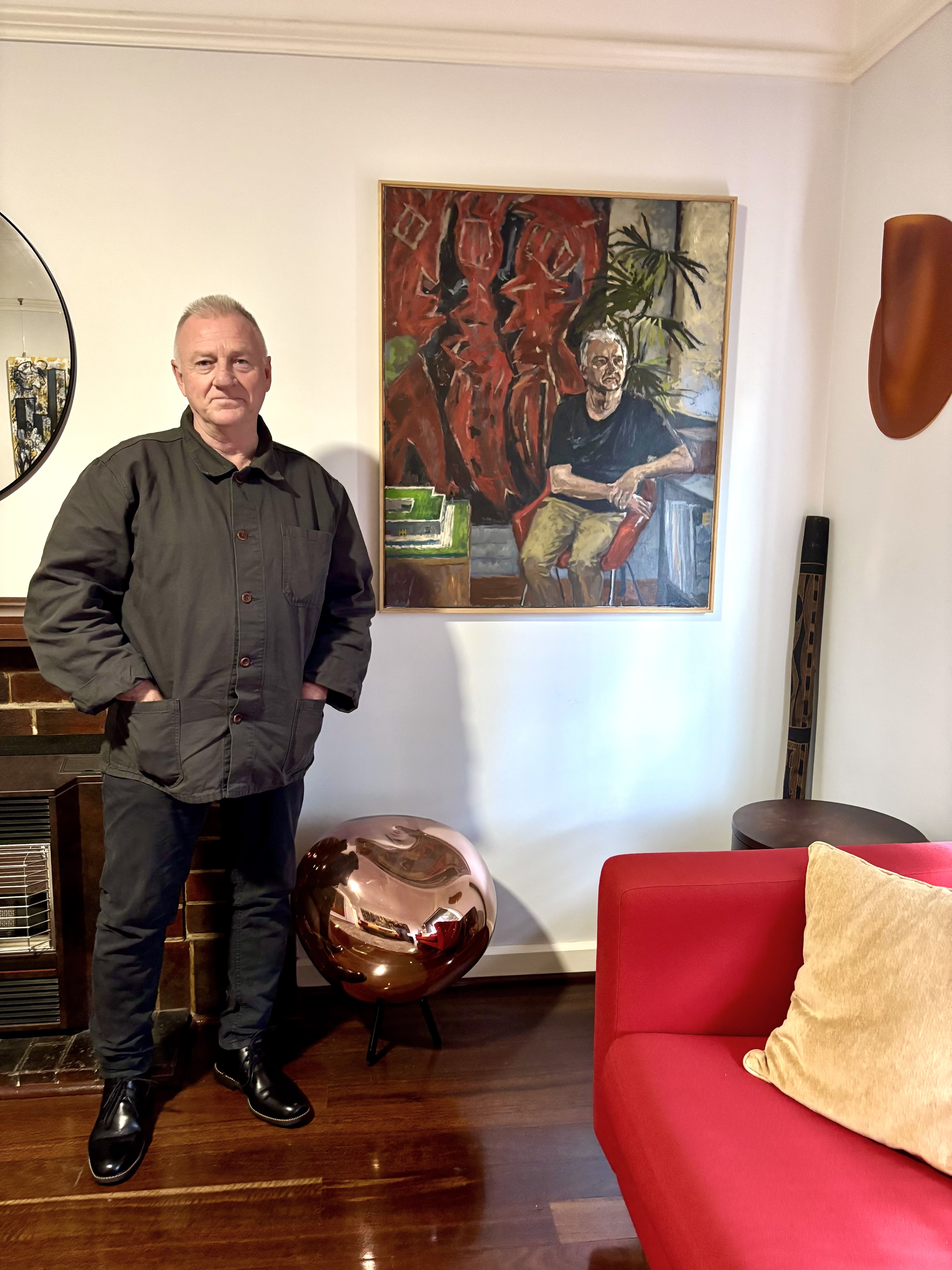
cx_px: 476
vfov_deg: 67.3
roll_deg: -0.7
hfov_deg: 53.1
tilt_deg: -8.6
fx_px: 953
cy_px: 635
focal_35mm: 26
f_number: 1.6
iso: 500
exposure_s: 1/33
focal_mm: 5.96
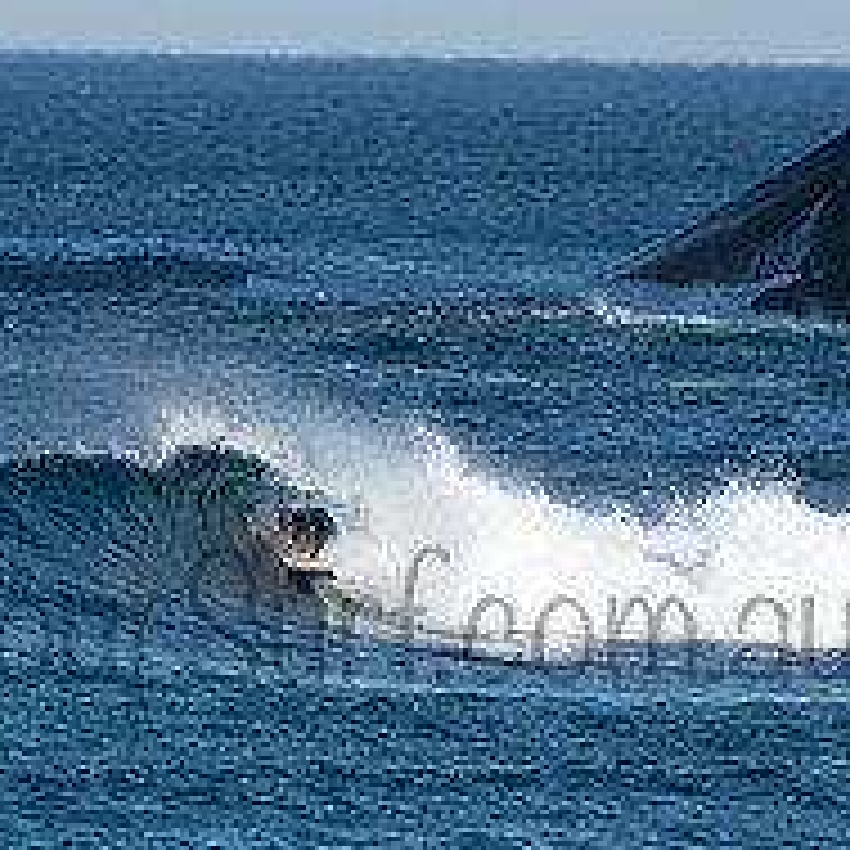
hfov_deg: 1.1
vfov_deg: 1.1
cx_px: 382
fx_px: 43477
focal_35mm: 1565
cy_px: 578
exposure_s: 1/1250
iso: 250
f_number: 5.6
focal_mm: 400
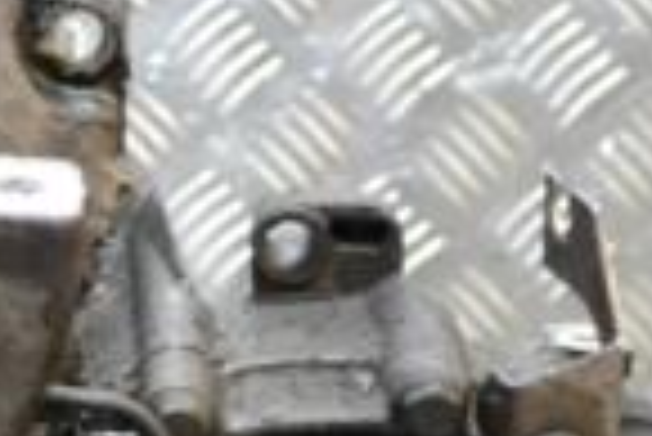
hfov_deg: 7.8
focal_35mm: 261
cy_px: 638
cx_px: -189
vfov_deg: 5.2
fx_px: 4732
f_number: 5.3
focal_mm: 42
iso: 3200
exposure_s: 1/20
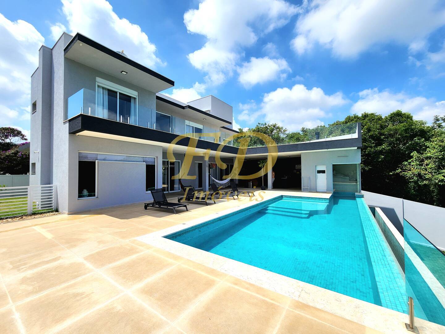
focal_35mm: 13
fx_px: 167
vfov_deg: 89.9
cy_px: 167
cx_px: 222
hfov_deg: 106.2
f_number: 2.2
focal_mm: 2.2
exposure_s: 1/5000
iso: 50
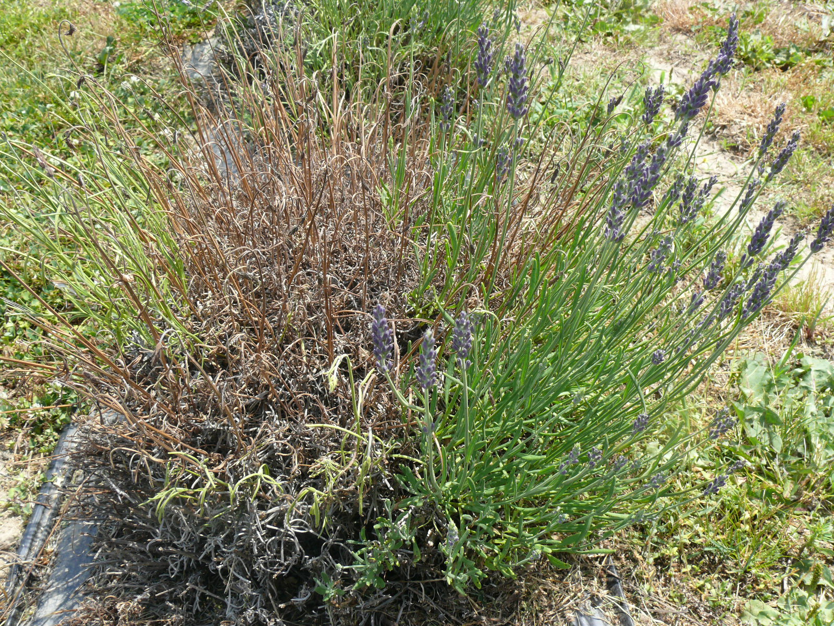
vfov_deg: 40.7
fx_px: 843
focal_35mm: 35
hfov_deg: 52.6
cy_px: 313
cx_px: 417
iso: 100
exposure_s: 1/250
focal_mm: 7.4
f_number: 4.5
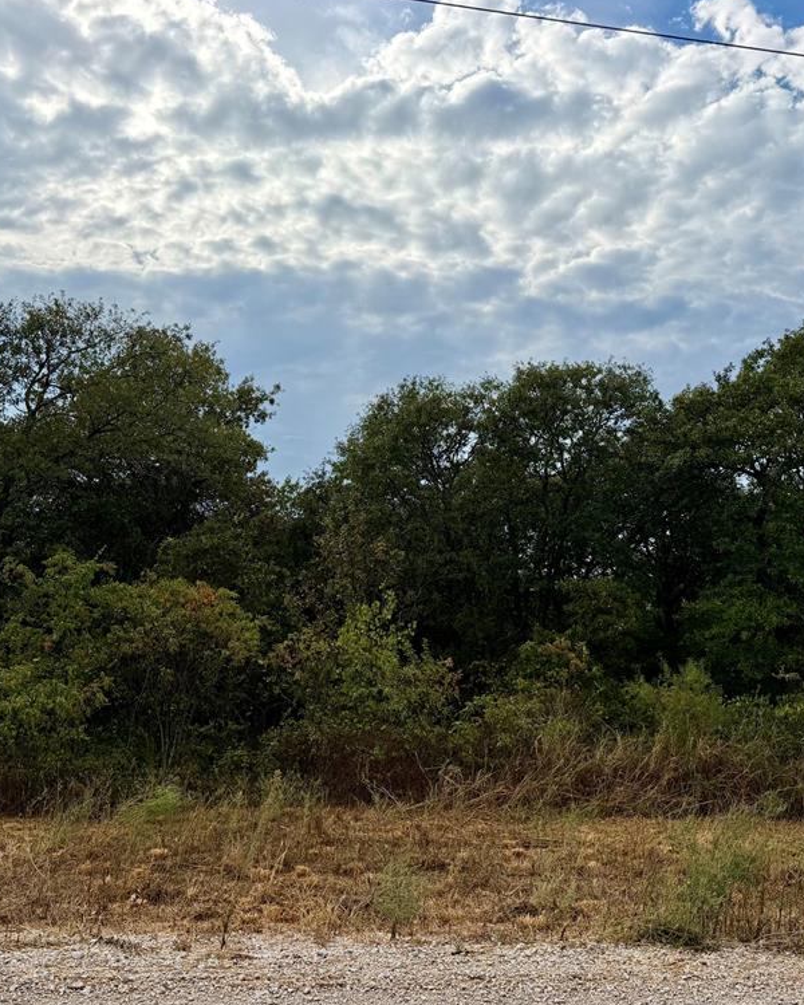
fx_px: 952
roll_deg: -3.2
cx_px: 411
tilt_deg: +8.0
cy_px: 500
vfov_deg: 55.7
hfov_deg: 45.8
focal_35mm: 32
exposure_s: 1/4405
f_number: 1.78
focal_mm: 6.76
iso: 80
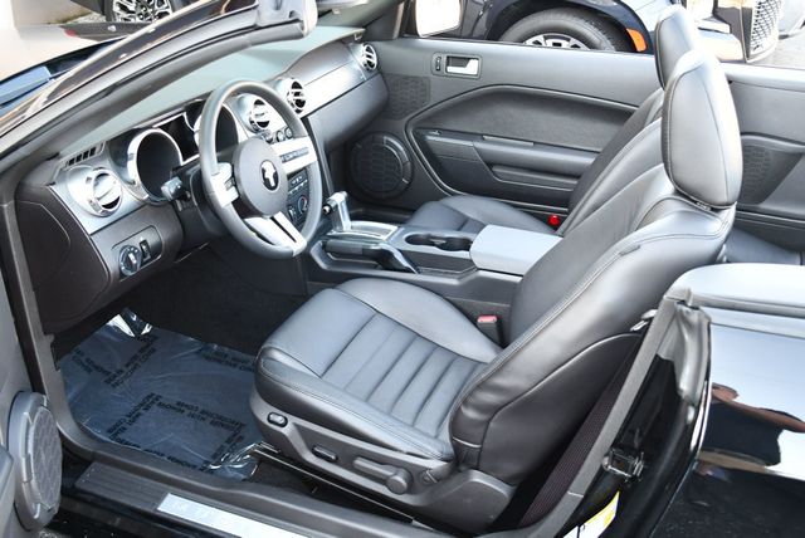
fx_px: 806
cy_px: 269
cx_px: 402
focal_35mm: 36
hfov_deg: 53.1
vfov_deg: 36.9
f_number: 3.5
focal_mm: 18
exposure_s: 1/125
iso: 800
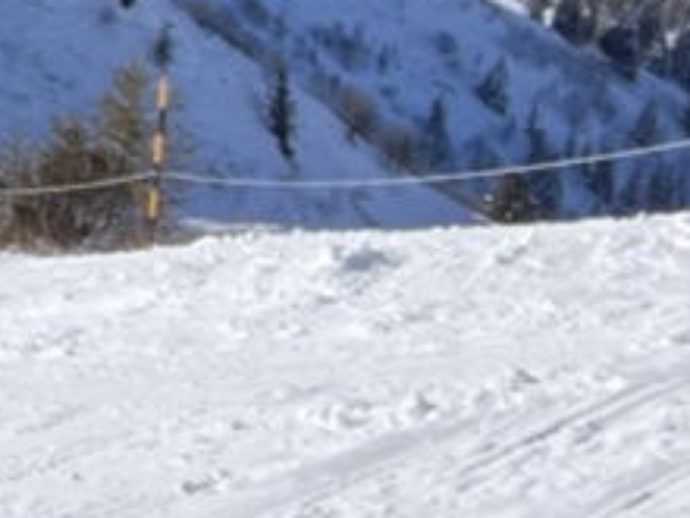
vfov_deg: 12.5
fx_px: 2133
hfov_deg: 13.8
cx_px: -900
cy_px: -449
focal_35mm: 107
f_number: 2.2
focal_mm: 2.71
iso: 32
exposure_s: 1/1859
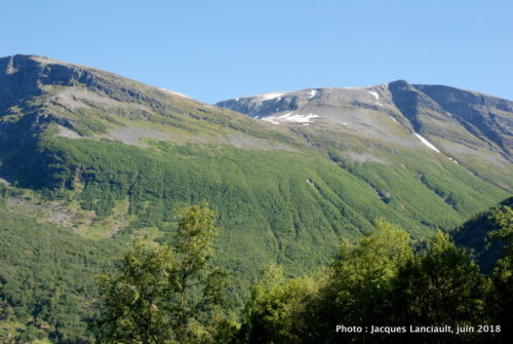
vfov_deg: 23.9
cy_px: 172
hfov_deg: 35.0
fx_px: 813
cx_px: 256
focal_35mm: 57
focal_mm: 38
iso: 400
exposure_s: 1/50
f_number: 22
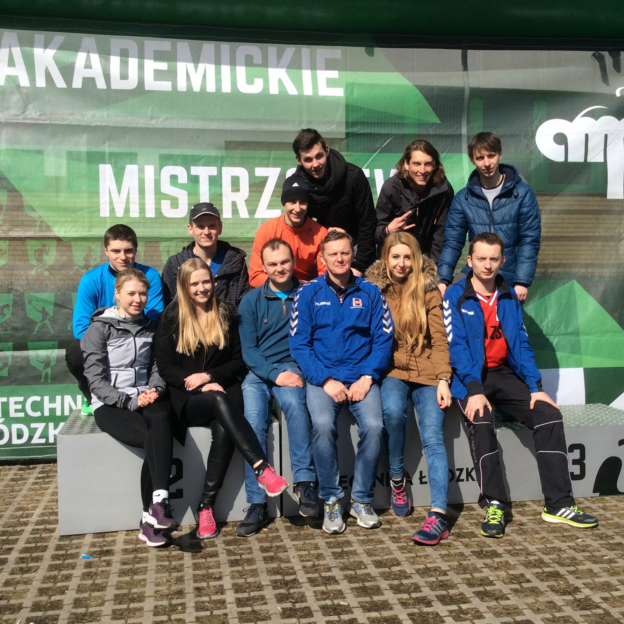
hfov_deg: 40.9
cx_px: 340
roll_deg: +0.9
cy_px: 309
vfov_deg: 40.9
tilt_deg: -3.9
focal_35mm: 41
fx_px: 836
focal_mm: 3.3
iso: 32
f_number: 2.4
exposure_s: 1/1789
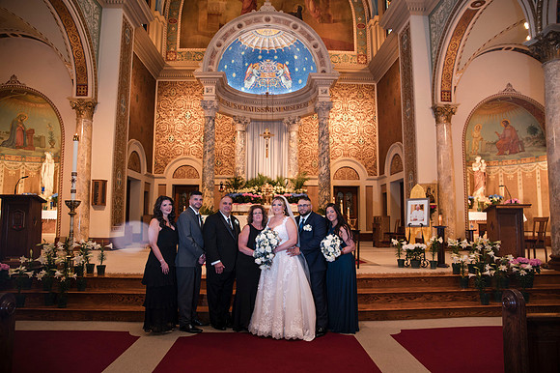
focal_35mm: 24
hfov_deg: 73.6
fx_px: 374
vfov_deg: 52.9
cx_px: 280
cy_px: 186
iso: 800
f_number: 3.2
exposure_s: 1/60
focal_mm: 24
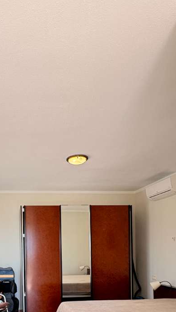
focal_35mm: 33
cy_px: 251
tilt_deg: +0.8
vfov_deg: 55.1
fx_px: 274
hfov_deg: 34.2
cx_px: 26
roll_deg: +0.9
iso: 250
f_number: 2.2
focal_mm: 2.22
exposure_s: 1/100
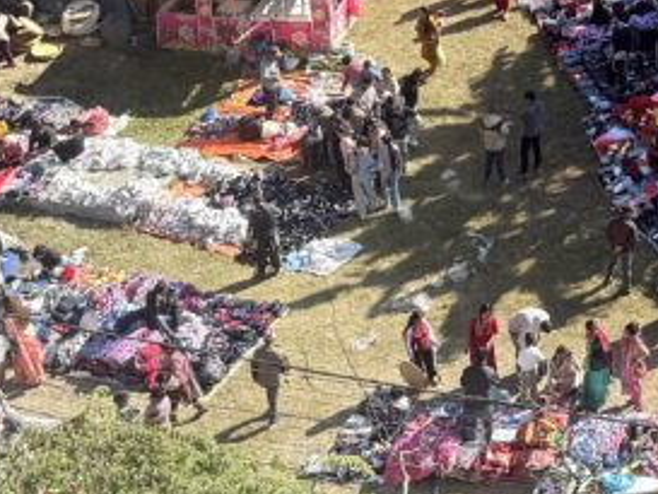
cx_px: 894
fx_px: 1712
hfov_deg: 19.7
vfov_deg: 14.8
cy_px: -335
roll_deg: -0.9
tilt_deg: -14.0
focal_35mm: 90
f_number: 1.78
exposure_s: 1/2000
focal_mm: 6.76
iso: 80
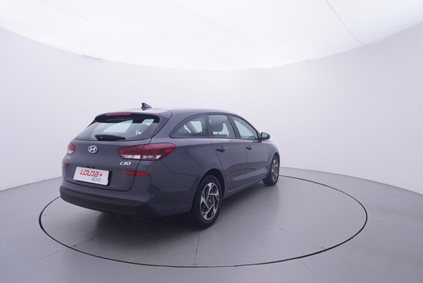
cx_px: 212
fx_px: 265
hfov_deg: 77.3
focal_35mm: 22
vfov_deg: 56.2
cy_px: 142
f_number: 5
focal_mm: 15
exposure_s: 1/80
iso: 200
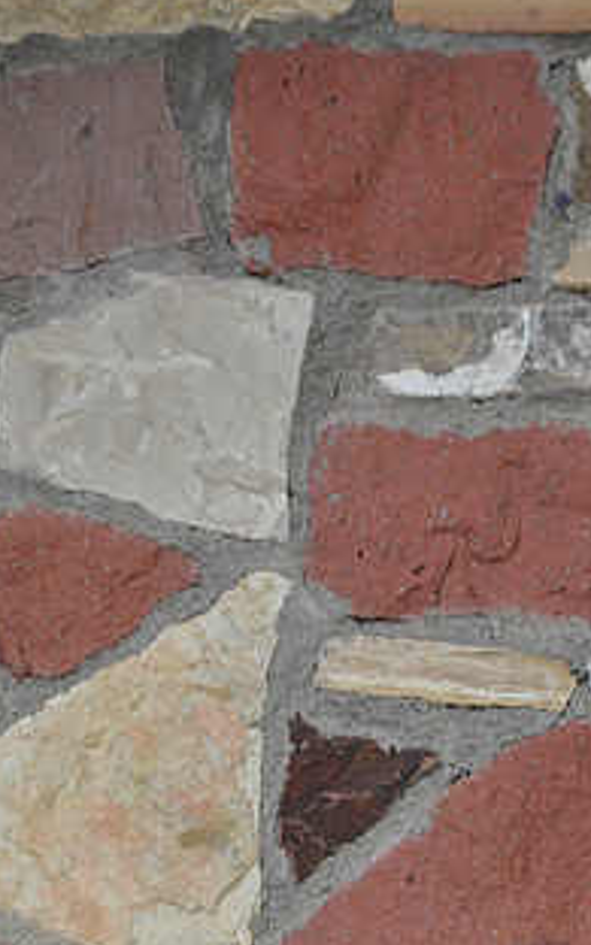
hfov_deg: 2.3
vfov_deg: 3.7
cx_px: 309
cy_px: 568
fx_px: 14638
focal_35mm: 568
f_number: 6.3
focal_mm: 200
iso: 800
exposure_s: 1/160
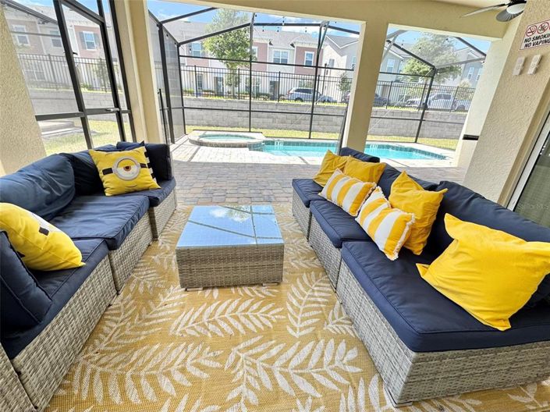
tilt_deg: -22.3
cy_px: 206
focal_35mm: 14
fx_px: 222
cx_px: 275
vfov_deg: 85.6
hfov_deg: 102.1
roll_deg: +1.1
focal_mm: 2.22
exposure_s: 1/99
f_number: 2.2
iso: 64
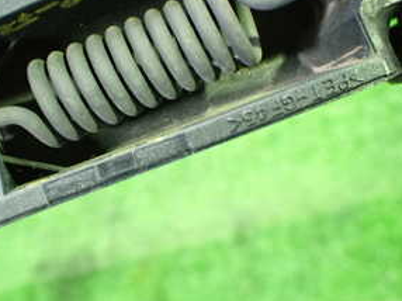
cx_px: 177
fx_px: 731
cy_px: 115
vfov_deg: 23.2
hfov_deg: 30.7
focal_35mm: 63
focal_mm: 5.4
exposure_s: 1/30
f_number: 2.3
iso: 1250
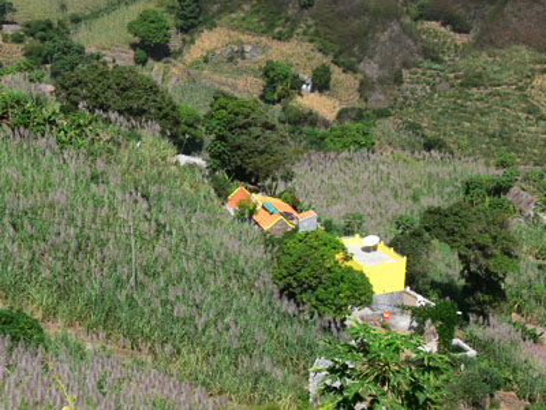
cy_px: 205
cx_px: 273
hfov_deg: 29.8
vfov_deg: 22.6
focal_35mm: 65
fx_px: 1025
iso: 80
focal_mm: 13.7
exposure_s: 1/400
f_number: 5.6
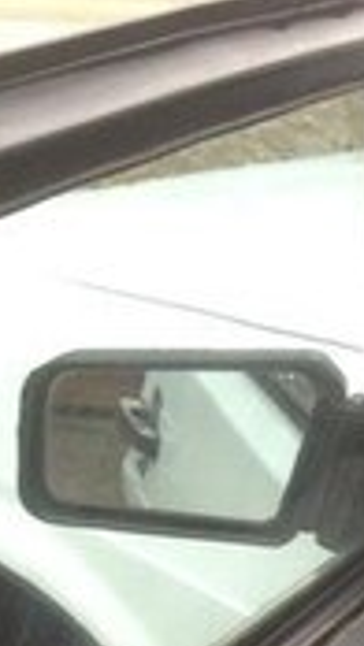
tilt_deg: -32.7
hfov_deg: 7.7
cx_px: 1133
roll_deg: -3.1
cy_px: 911
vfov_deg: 14.9
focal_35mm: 136
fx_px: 2331
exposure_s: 1/120
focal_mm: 4.12
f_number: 2.4
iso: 80
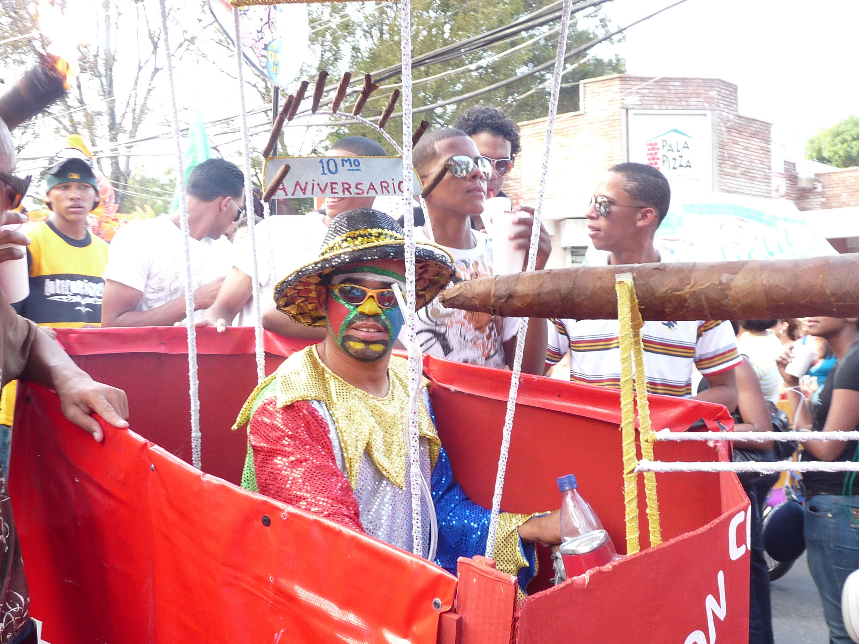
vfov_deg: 36.0
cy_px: 322
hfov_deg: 46.8
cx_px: 430
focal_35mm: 40
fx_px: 993
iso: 100
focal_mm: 4.9
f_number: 2.8
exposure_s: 1/40
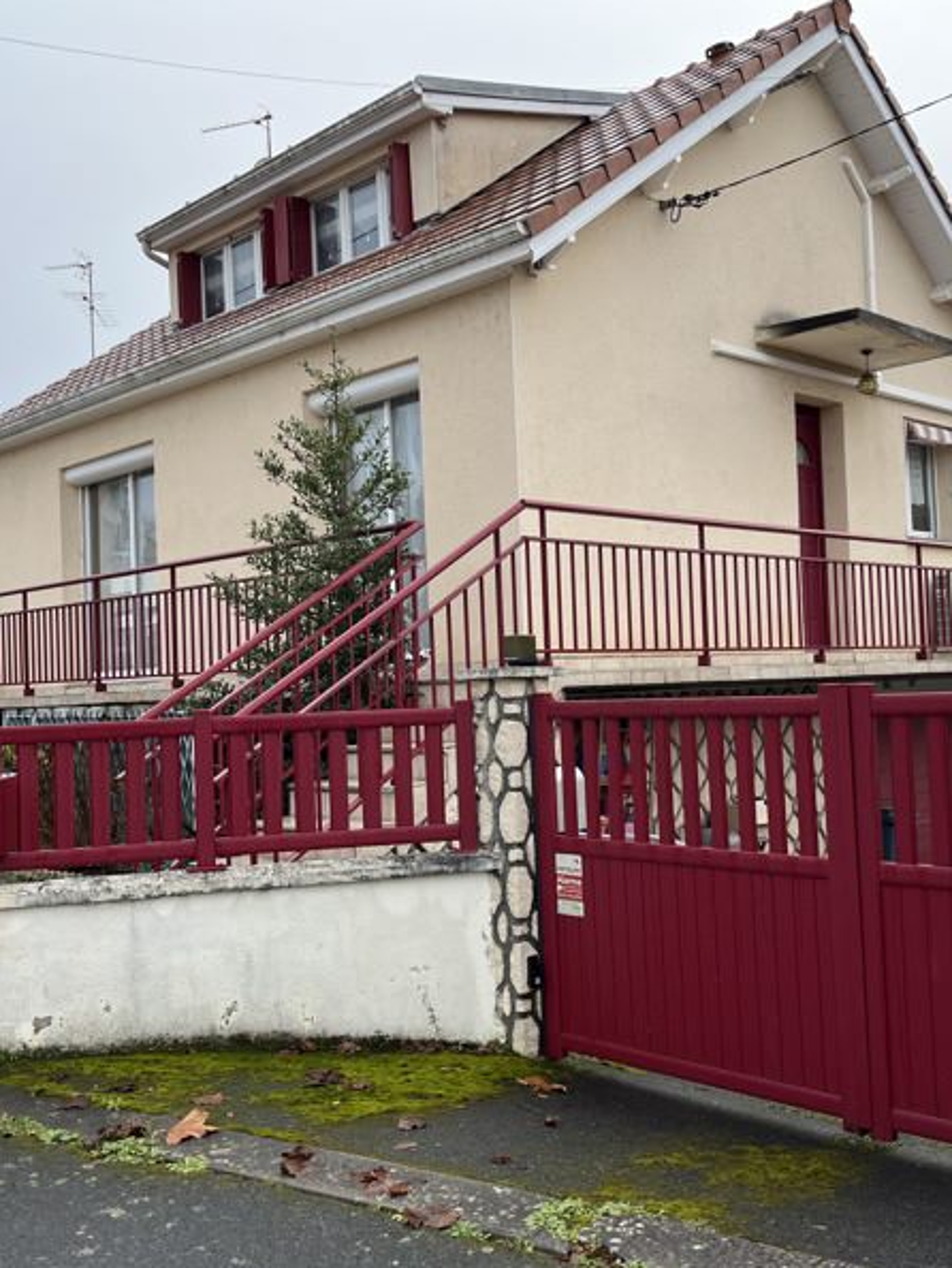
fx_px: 1282
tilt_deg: +1.9
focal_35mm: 35
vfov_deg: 52.6
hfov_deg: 40.6
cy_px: 632
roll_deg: +2.2
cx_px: 544
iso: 50
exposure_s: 1/1151
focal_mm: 5.1
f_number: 1.6
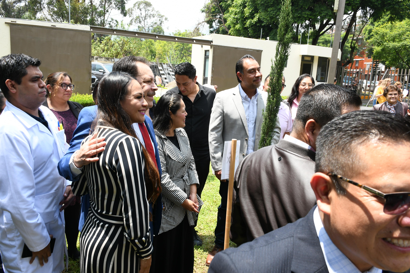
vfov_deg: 43.6
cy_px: 136
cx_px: 205
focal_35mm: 30
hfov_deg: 61.9
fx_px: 342
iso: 160
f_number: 8
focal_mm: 20
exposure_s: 1/100
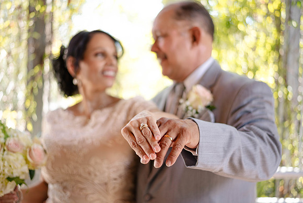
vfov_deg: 27.0
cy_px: 102
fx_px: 421
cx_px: 152
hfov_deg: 39.6
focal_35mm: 50
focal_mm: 50
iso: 200
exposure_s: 1/640
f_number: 1.8
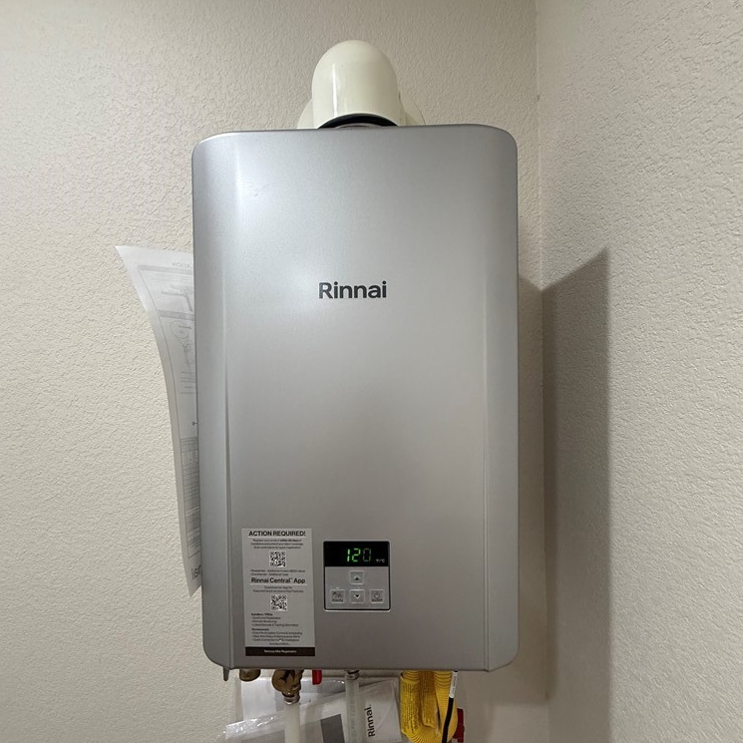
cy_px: 405
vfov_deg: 83.8
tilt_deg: -1.3
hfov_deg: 84.0
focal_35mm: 17
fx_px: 413
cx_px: 371
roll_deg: +1.5
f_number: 2.2
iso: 200
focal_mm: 2.22
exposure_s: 1/120
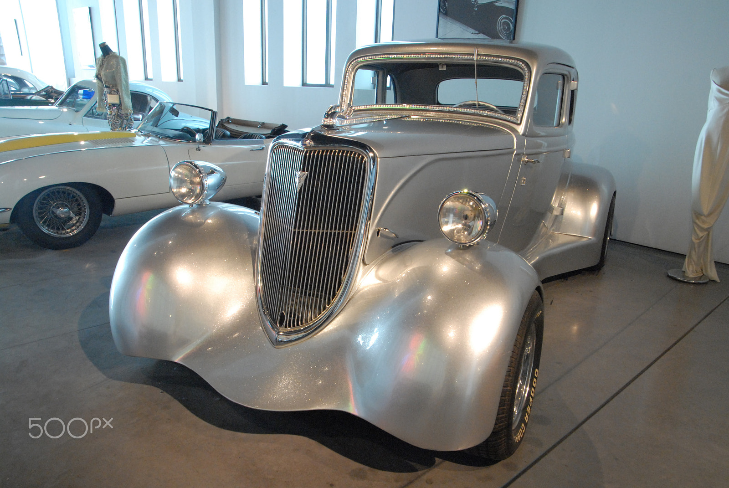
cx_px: 364
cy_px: 244
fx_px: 547
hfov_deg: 67.3
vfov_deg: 48.0
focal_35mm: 27
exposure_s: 1/30
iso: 1400
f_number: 7.1
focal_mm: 18
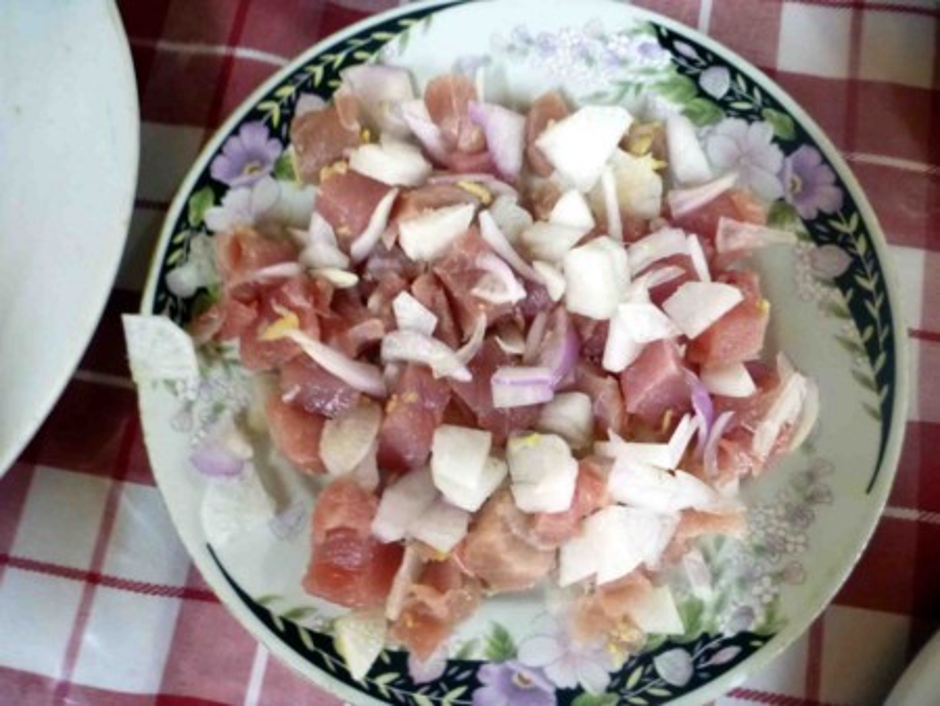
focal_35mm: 28
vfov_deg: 49.8
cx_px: 470
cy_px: 353
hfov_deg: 63.4
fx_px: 761
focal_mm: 4.9
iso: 400
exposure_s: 1/6
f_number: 3.3
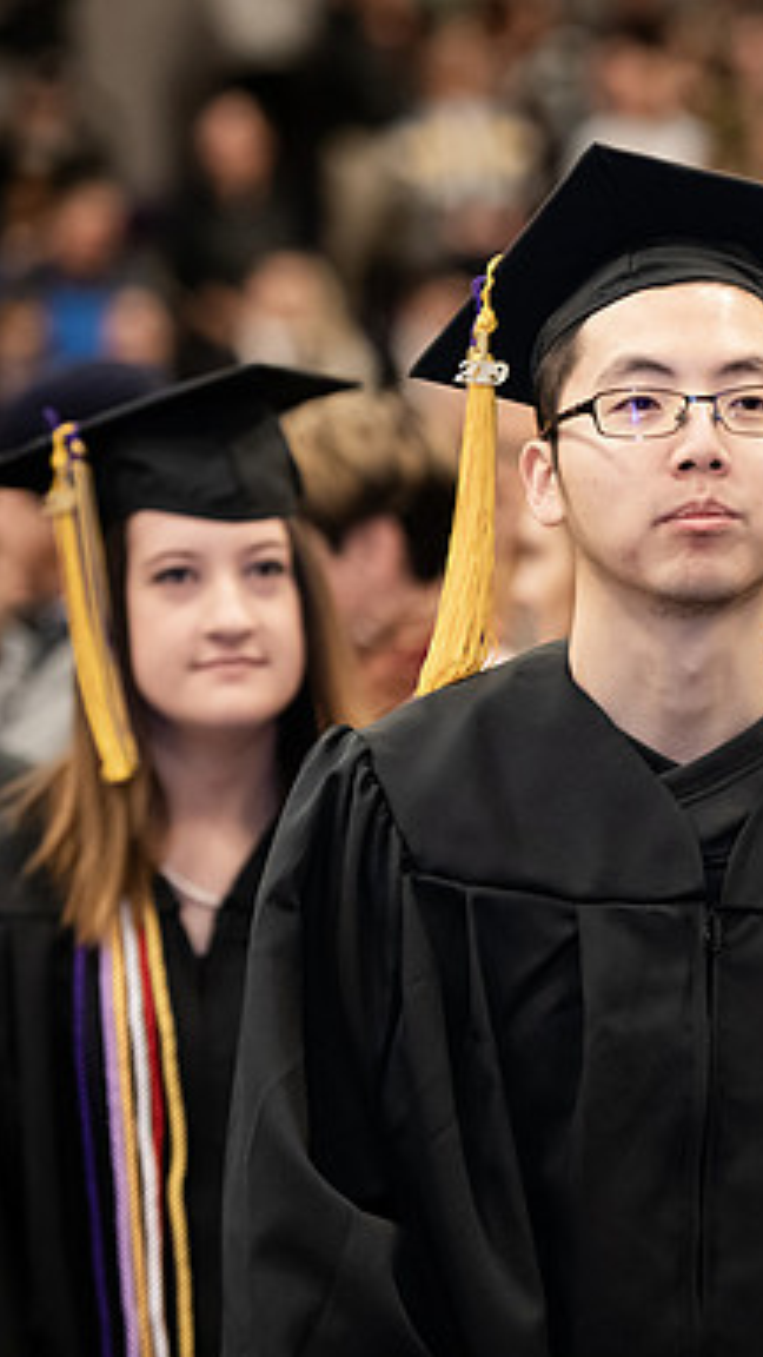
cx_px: 880
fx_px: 7409
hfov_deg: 5.9
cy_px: 680
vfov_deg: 10.5
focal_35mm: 206
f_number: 3.2
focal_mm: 130
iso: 2000
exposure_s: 1/200
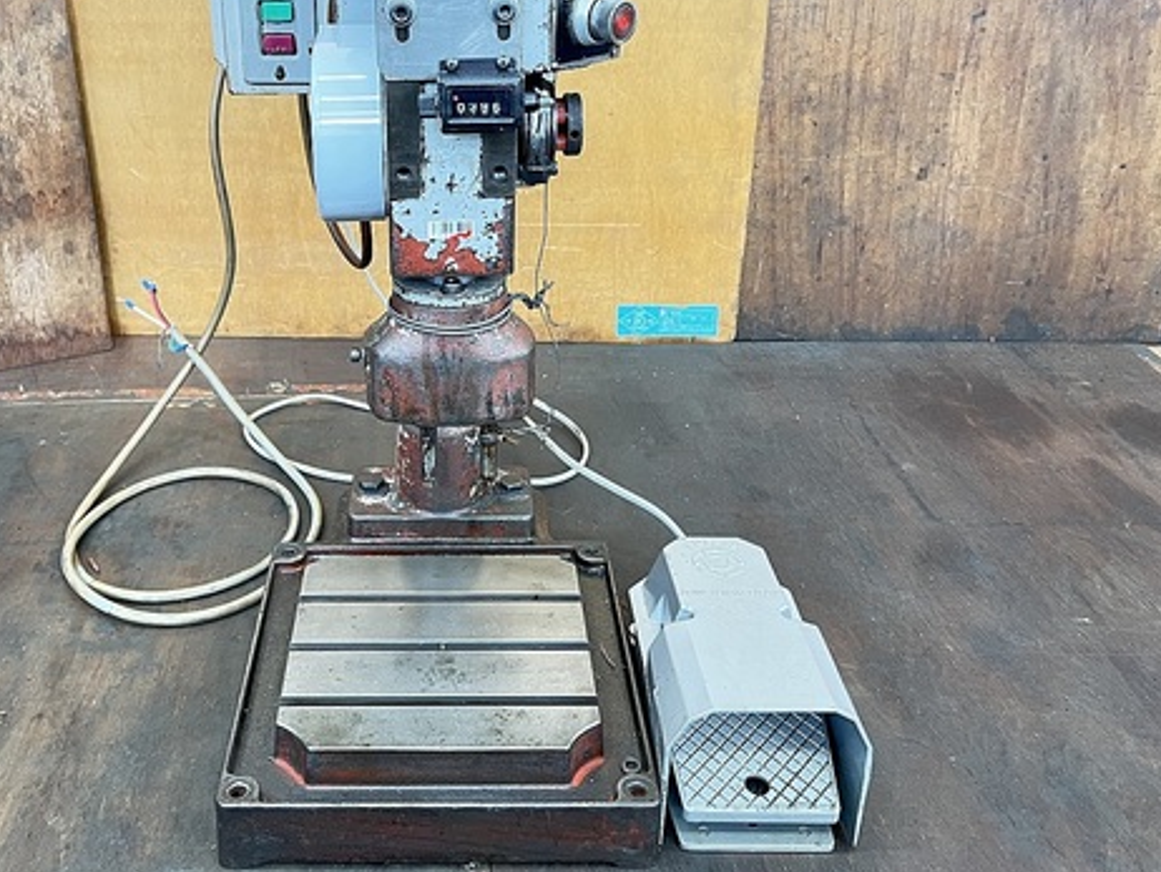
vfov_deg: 39.2
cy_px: 284
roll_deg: +1.0
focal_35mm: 36
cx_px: 447
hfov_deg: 50.9
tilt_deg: -23.1
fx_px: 1208
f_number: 1.5
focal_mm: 5.7
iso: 400
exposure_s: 1/60
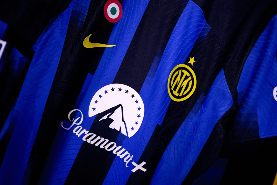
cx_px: 138
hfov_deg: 73.7
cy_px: 92
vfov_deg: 53.1
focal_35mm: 24
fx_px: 185
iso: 2000
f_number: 2.8
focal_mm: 24
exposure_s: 1/125
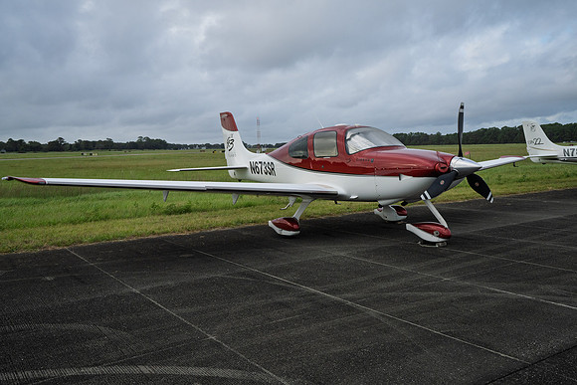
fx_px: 513
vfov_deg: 41.1
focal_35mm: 32
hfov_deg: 58.7
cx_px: 288
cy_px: 192
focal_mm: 32
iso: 1600
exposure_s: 1/500
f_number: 9
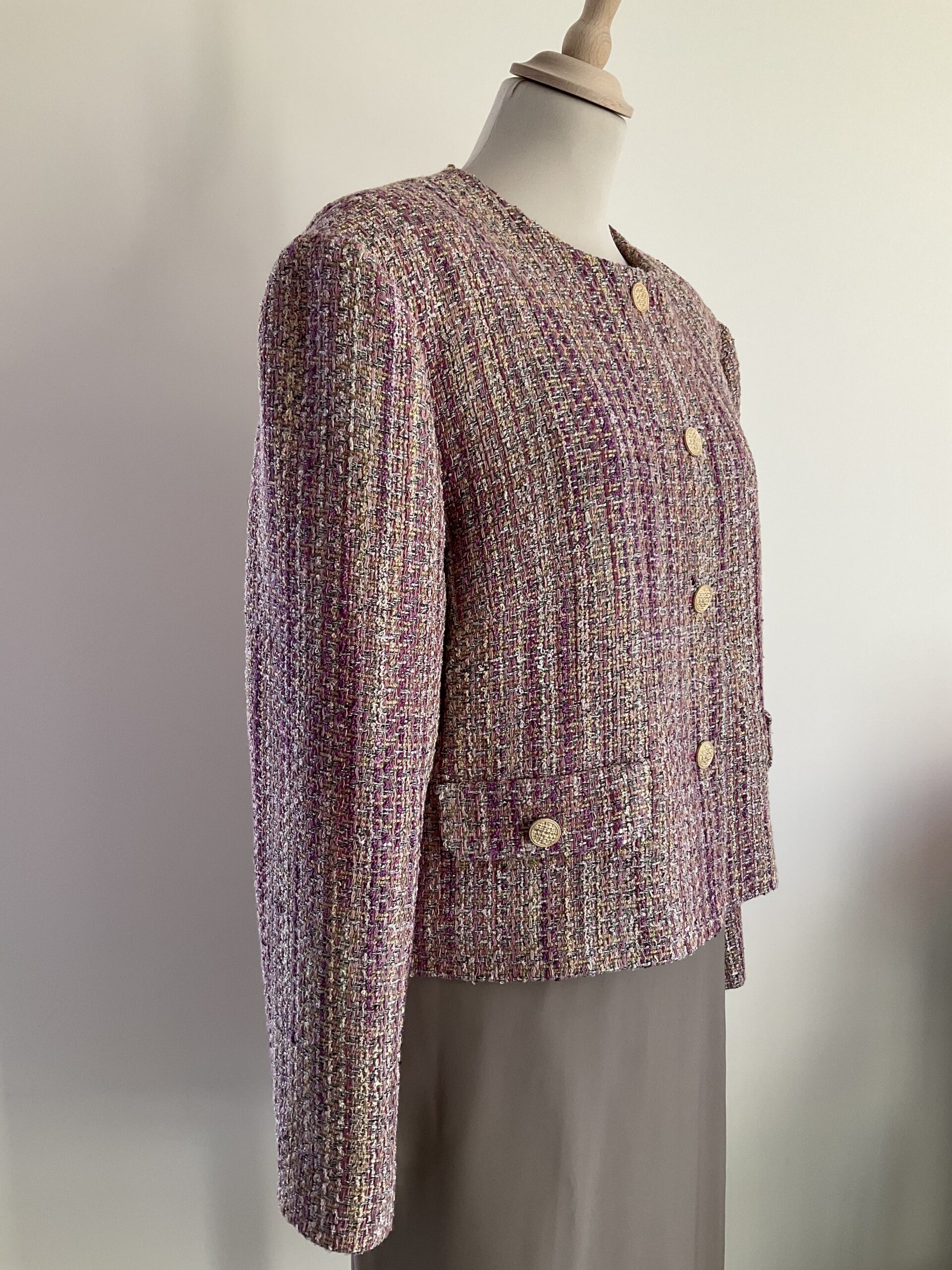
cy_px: 635
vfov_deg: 61.7
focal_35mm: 29
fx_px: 1063
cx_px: 476
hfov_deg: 48.2
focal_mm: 3
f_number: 1.8
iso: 40
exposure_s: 1/122
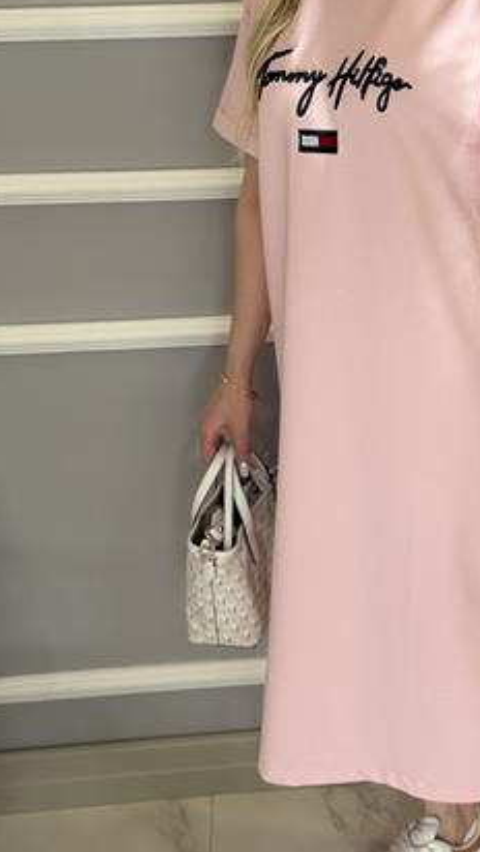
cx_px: 393
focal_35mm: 66
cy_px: 364
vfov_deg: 31.8
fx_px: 1492
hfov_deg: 18.1
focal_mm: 6.76
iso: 125
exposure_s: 1/242
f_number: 1.78
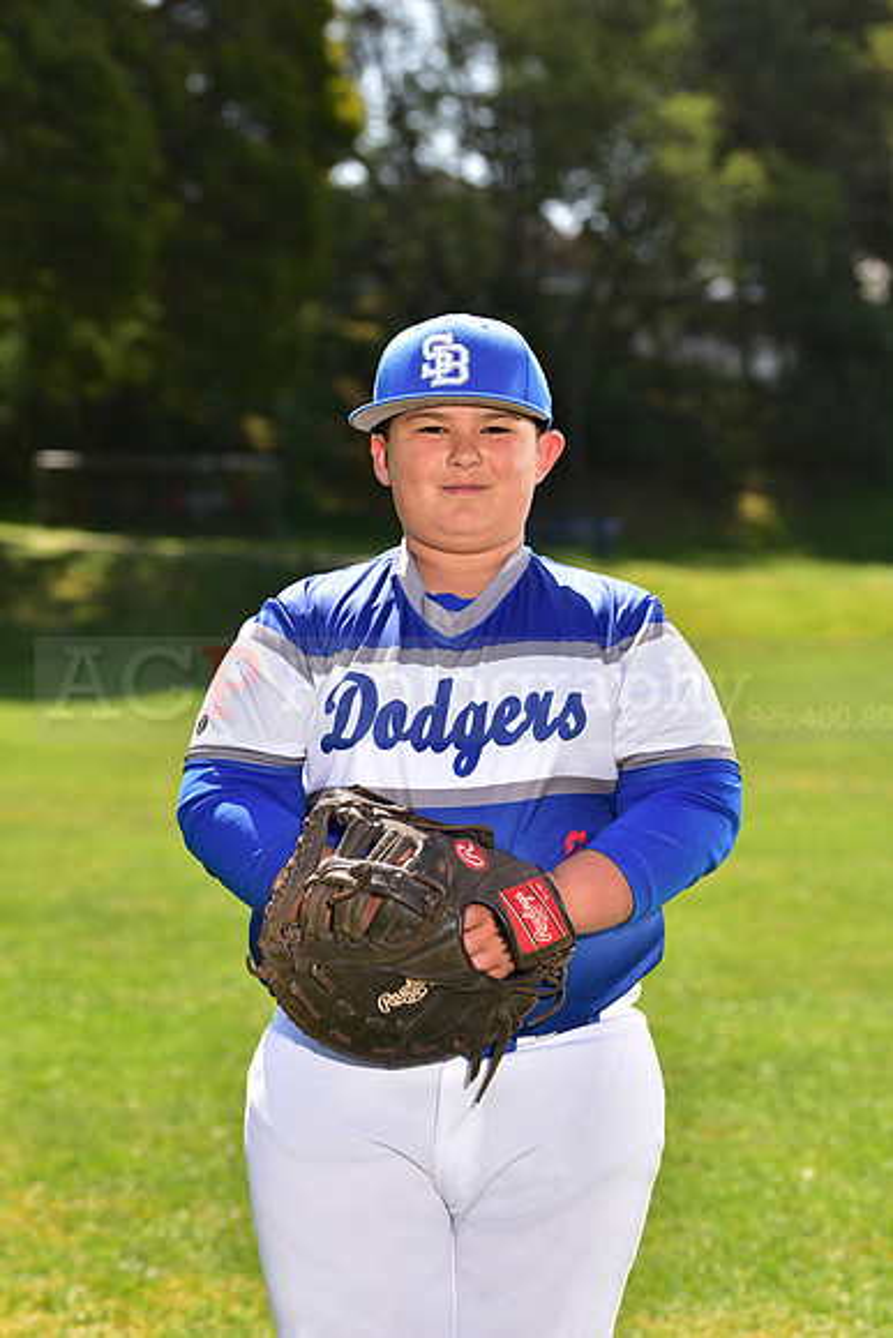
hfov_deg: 11.8
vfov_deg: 17.6
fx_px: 4313
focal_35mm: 116
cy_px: 669
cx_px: 446
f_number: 5.6
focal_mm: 116
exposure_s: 1/200
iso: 80
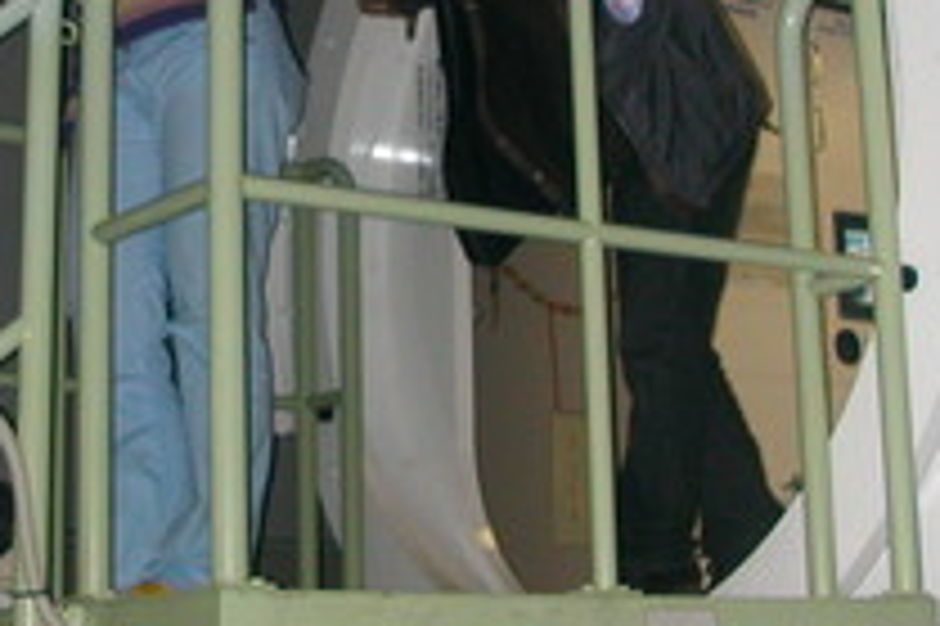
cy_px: 198
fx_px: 2165
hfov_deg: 24.3
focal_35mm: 83
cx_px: 279
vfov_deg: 16.4
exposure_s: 1/59.9
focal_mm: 5.6
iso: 183
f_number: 2.7
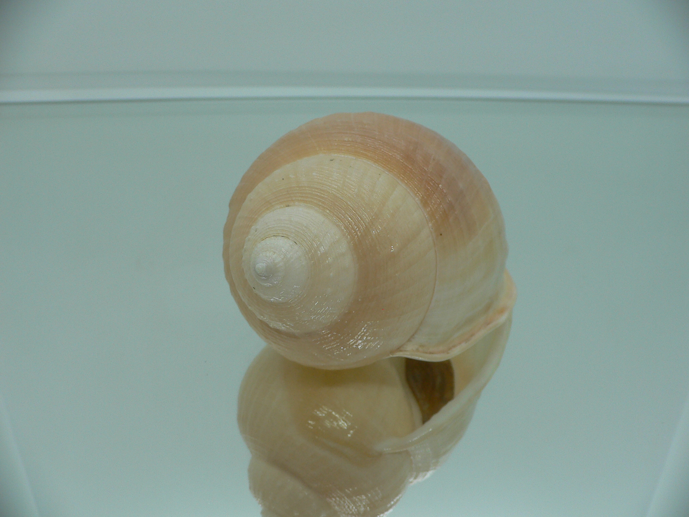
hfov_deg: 52.6
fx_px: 697
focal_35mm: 35
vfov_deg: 40.7
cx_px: 344
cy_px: 258
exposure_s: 1/60
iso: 80
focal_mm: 4.6
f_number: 2.8
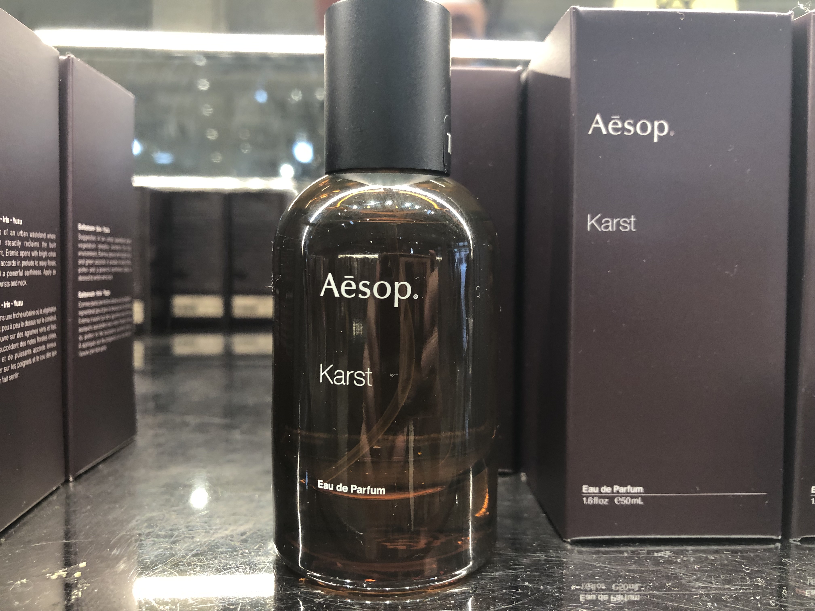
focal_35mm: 28
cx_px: 408
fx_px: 659
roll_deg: +0.4
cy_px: 306
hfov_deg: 63.4
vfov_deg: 49.7
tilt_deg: -2.9
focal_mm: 4
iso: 50
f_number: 1.8
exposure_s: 1/17
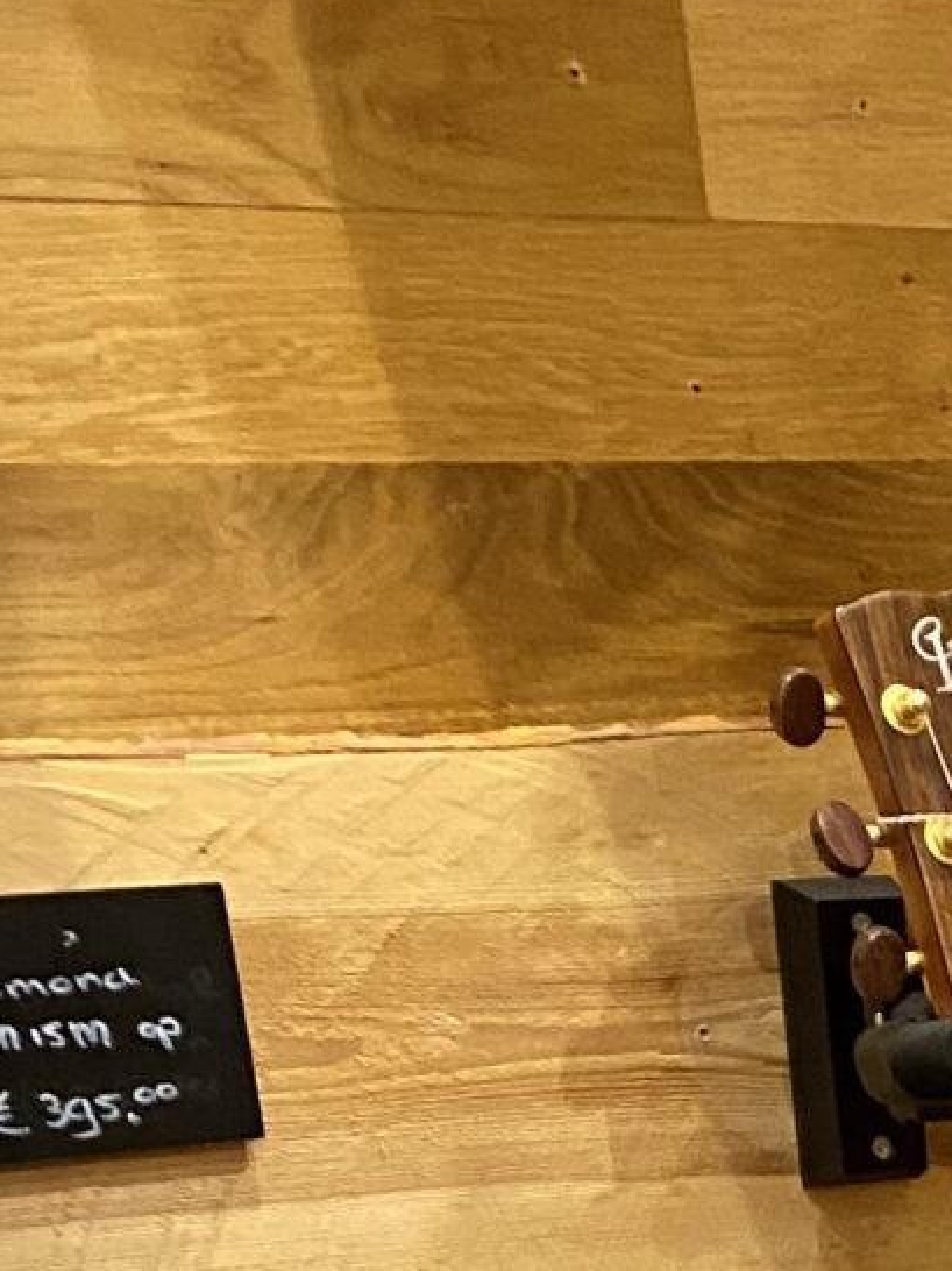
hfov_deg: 10.7
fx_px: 4477
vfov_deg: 13.4
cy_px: 2691
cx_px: 2153
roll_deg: -0.5
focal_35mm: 122
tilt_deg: -25.3
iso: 200
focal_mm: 4.25
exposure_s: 1/50
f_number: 1.8
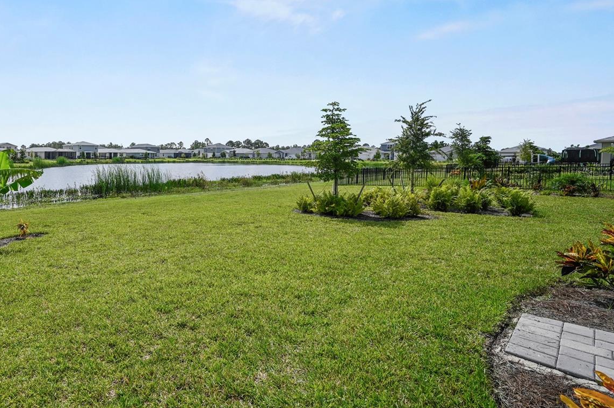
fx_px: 358
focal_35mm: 21
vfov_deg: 59.1
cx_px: 203
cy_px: 173
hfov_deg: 78.5
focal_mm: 15
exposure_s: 1/500
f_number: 9
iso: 100
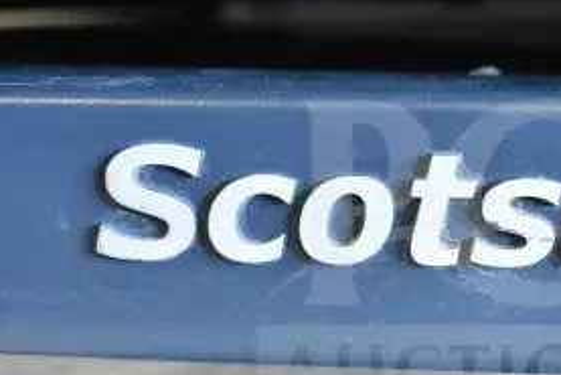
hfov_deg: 29.5
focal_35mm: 66
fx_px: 1029
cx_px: 484
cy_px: 260
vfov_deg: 20.5
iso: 6400
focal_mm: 20
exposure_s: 1/80
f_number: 4.5
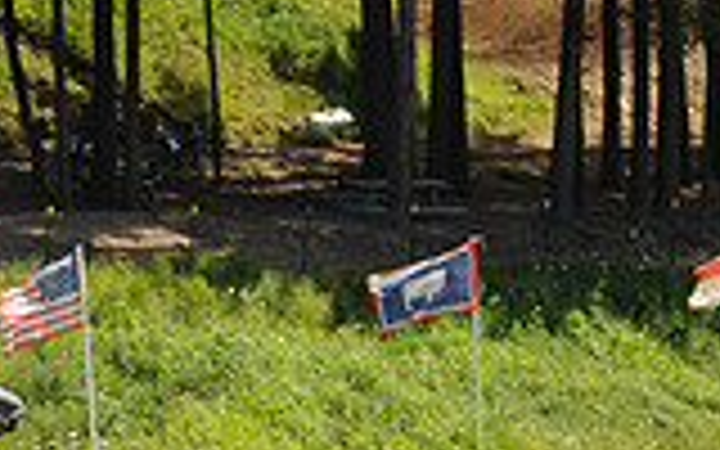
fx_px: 6279
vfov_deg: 4.1
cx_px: -544
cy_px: 533
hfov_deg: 6.4
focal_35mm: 320
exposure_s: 1/1000
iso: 400
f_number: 6.3
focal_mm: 58
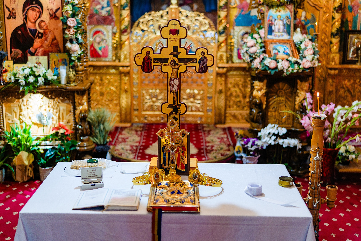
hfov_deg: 39.6
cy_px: 120
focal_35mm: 50
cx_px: 180
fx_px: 501
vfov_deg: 27.0
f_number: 1.4
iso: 640
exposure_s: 1/200
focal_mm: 50
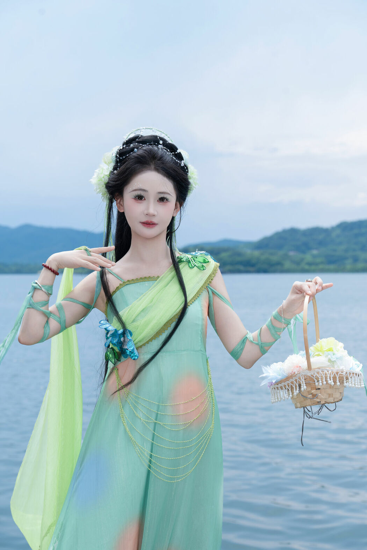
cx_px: 184
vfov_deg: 28.8
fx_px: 1070
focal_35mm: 70
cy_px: 275
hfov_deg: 19.5
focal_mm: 70
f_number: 6.3
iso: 200
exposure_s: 1/250
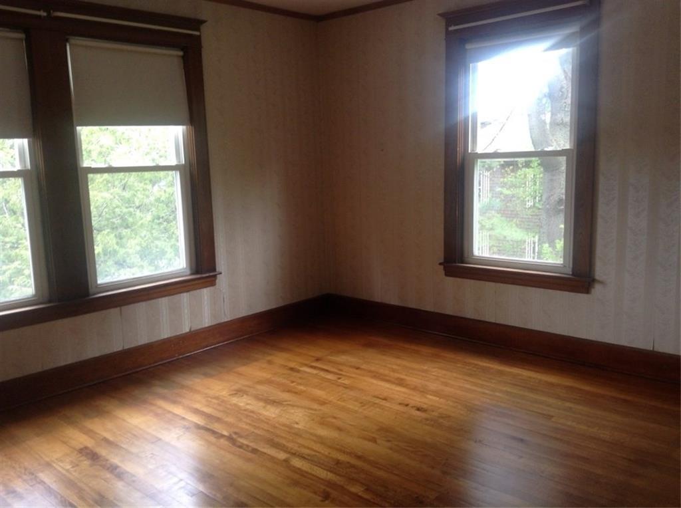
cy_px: 254
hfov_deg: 55.4
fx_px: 648
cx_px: 340
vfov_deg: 42.8
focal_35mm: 33
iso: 40
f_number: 2.4
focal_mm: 3.3
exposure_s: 1/25
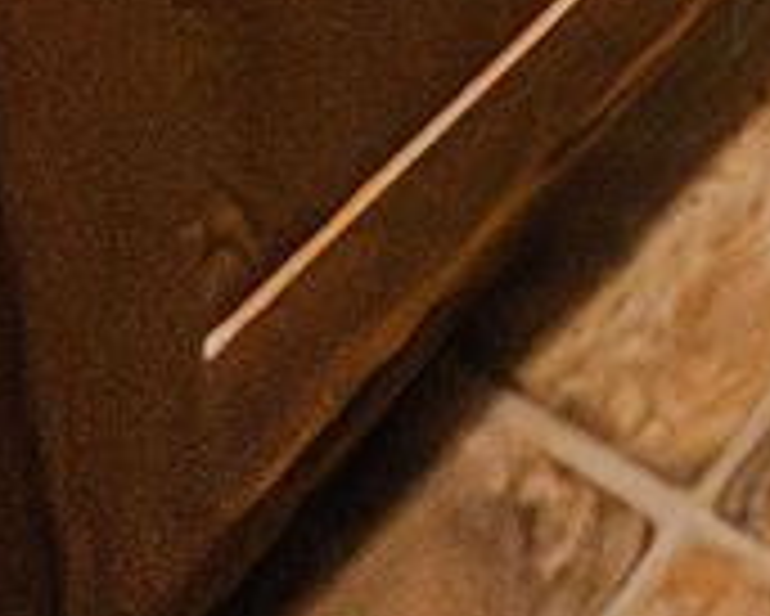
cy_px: -2334
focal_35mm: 118
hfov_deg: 12.4
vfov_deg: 6.7
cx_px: 1900
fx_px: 2691
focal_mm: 14
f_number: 4
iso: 20000
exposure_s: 1/200
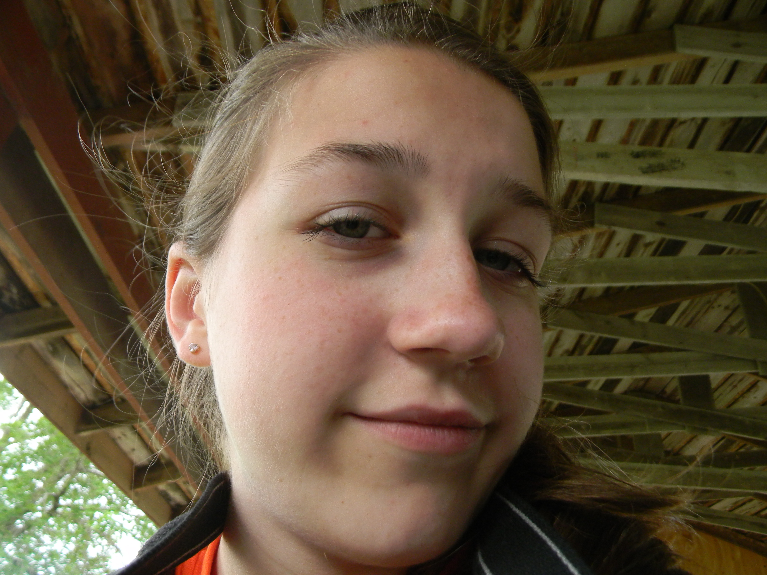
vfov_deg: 49.7
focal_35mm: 28
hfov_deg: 63.4
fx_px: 620
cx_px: 384
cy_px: 288
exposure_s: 1/124
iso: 205
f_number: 3.5
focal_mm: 5
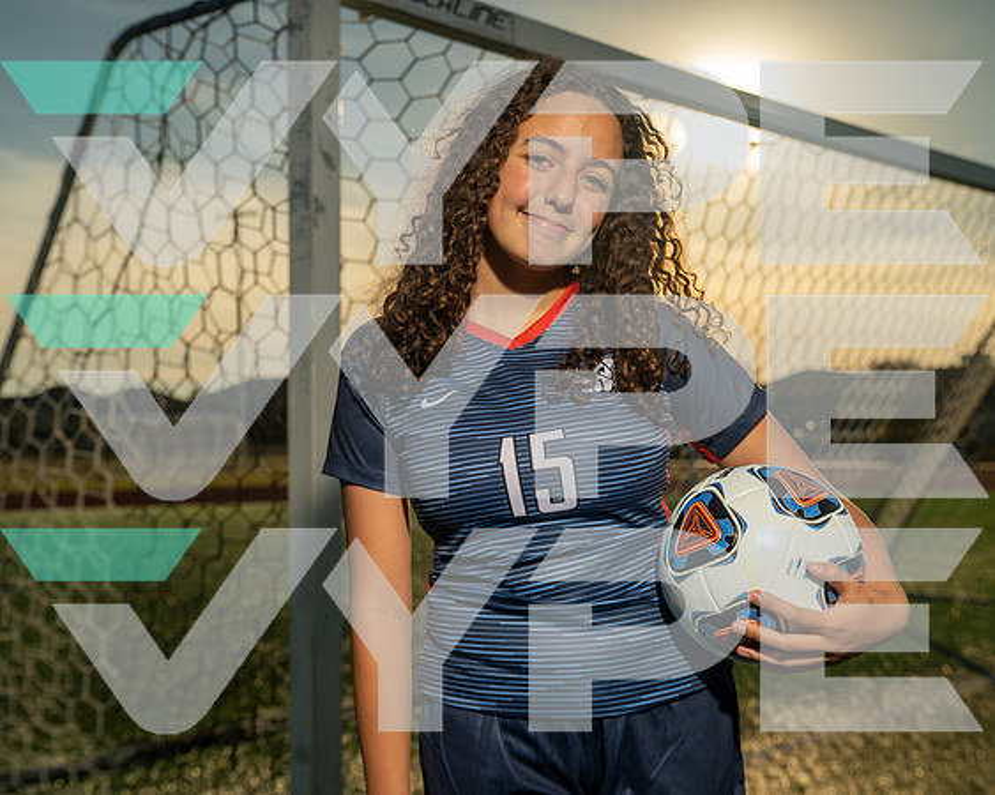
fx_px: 1359
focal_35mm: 46
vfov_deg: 32.6
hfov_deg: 40.2
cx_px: 469
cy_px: 398
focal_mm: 41
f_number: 4.5
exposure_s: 1/250
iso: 200
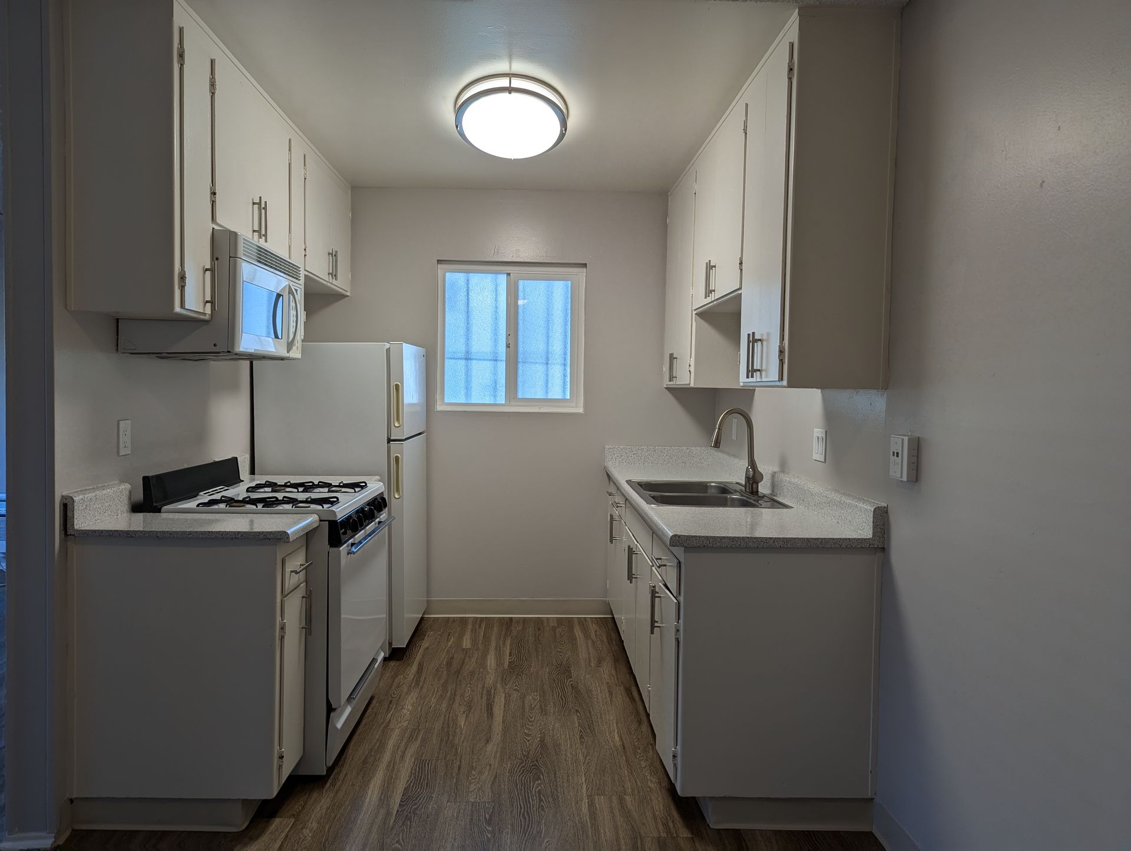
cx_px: 566
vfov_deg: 56.9
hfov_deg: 71.5
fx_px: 785
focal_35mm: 24
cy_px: 426
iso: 51
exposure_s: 1/139
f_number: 1.85
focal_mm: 6.81
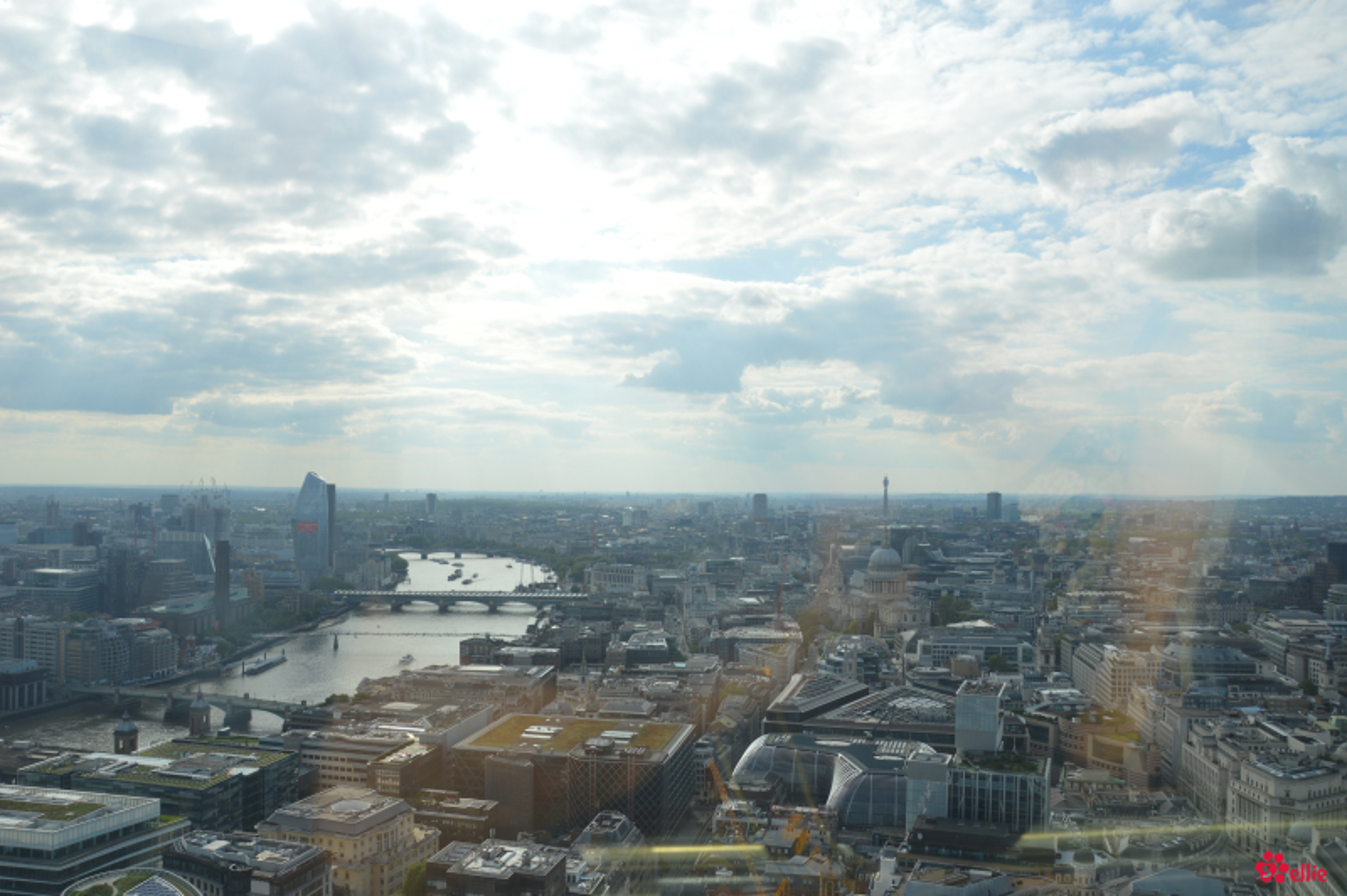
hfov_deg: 67.4
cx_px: 674
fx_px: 1009
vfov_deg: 47.9
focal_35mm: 27
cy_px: 448
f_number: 7.1
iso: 100
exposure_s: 1/200
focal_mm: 18
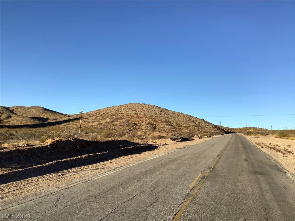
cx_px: 148
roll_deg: -3.4
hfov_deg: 58.4
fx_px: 264
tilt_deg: +4.8
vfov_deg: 45.4
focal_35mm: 31
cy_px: 110
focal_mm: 3.3
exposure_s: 1/1131
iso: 25
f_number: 2.4
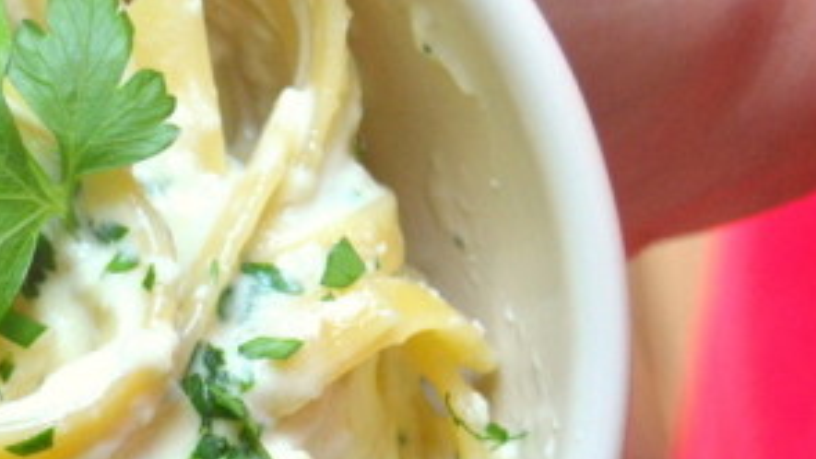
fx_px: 4441
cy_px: 354
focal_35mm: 205
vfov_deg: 5.9
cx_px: 17
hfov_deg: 10.4
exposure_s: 1/500
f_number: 5.6
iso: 1250
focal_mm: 55
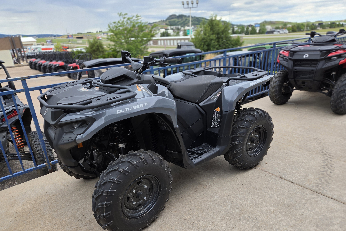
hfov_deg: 73.7
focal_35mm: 24
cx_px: 173
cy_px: 128
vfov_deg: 53.0
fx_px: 231
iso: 25
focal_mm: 5.4
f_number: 1.8
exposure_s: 1/395
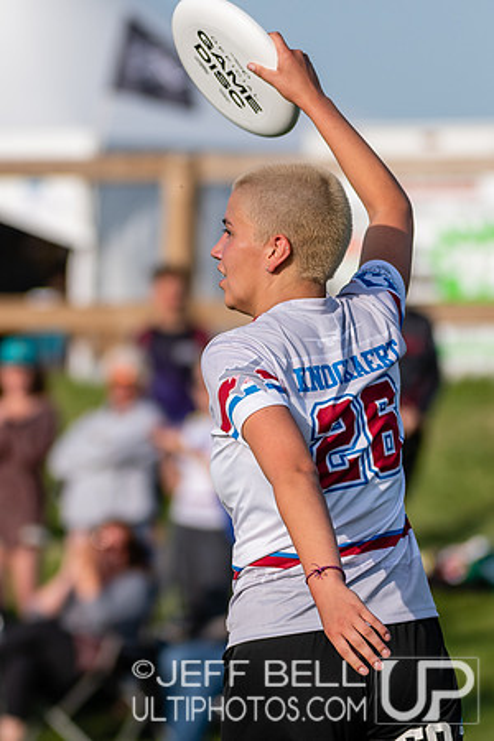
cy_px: 450
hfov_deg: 2.5
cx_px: 198
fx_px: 11277
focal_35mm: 548
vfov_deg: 3.8
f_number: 4
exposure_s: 1/1250
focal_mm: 200
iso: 160
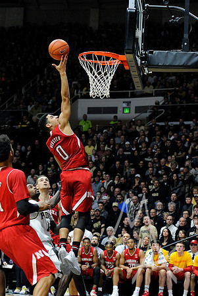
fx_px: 576
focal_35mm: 70
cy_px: 148
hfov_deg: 19.5
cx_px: 99
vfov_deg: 28.8
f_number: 3.2
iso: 4000
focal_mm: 70
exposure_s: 1/1000
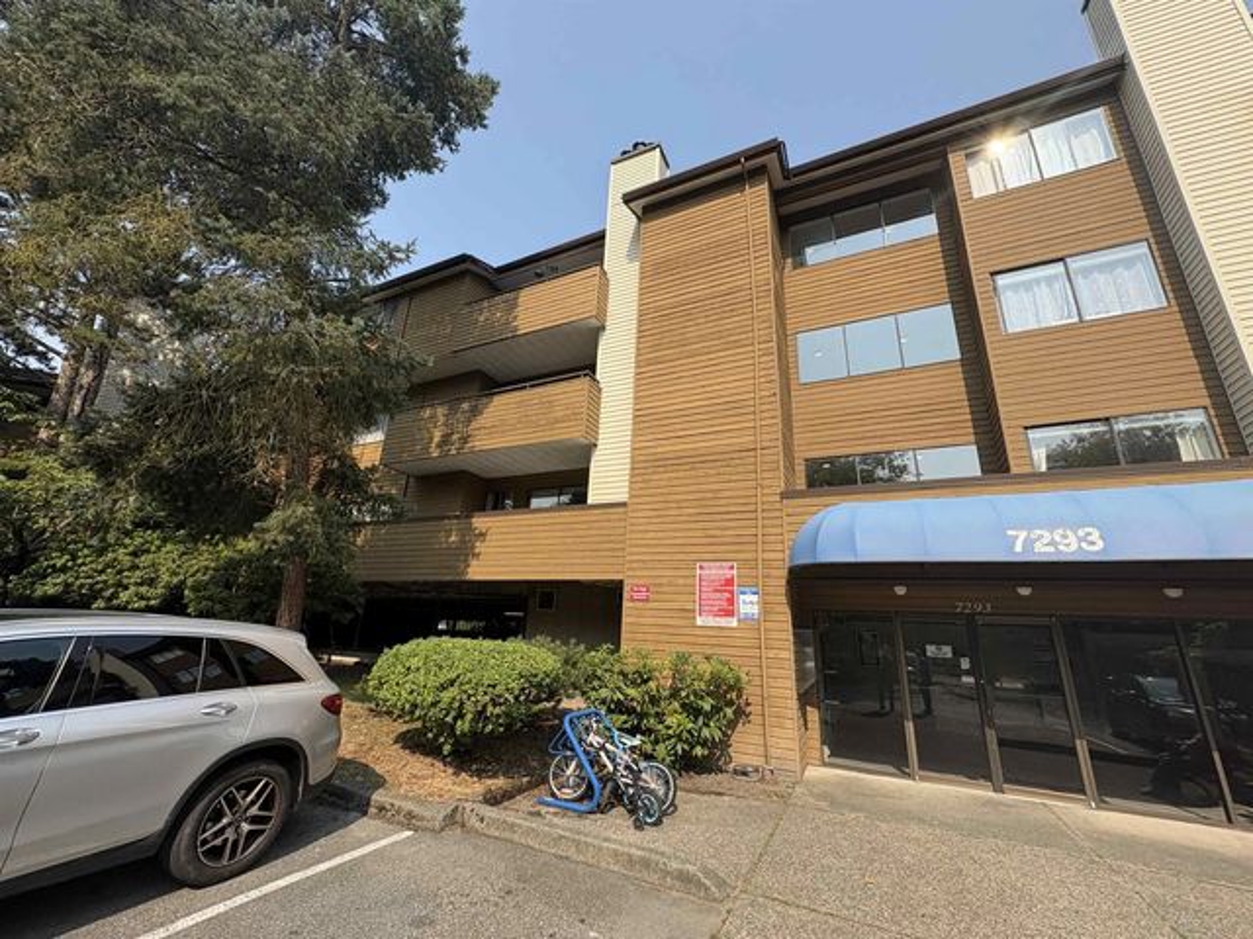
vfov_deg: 85.7
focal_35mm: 14
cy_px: 470
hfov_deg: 102.1
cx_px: 626
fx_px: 507
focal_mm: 2.22
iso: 40
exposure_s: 1/1299
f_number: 2.2
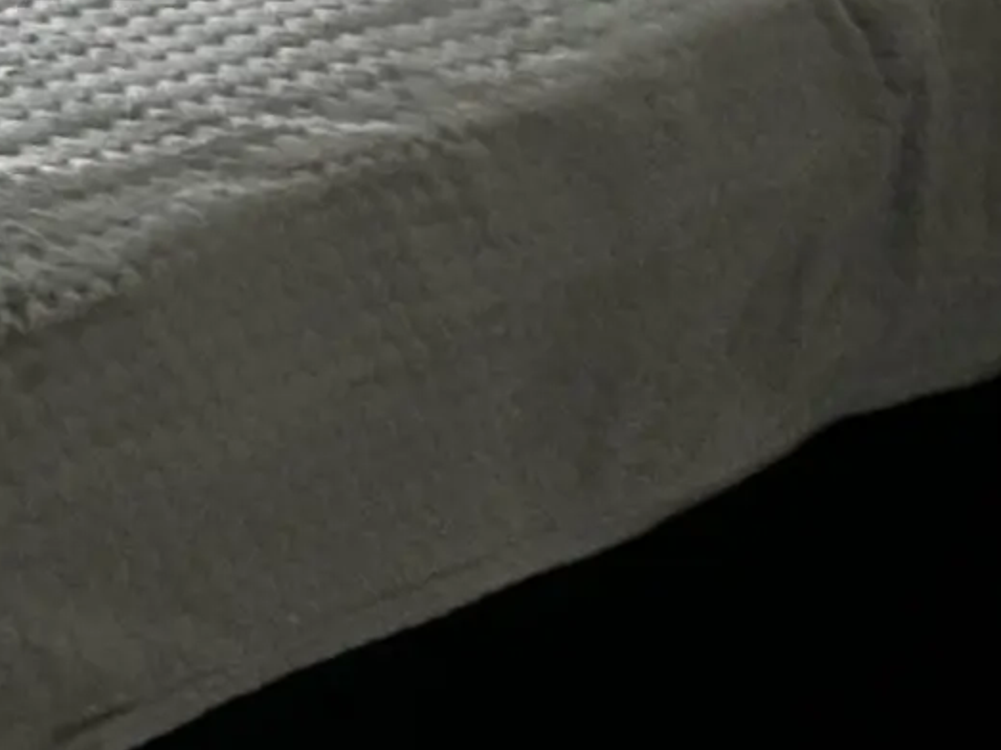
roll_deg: -1.0
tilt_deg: -6.8
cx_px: -1759
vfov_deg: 11.6
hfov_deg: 12.1
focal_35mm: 108
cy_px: -949
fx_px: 3122
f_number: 2.2
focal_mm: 2.22
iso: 160
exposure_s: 1/99
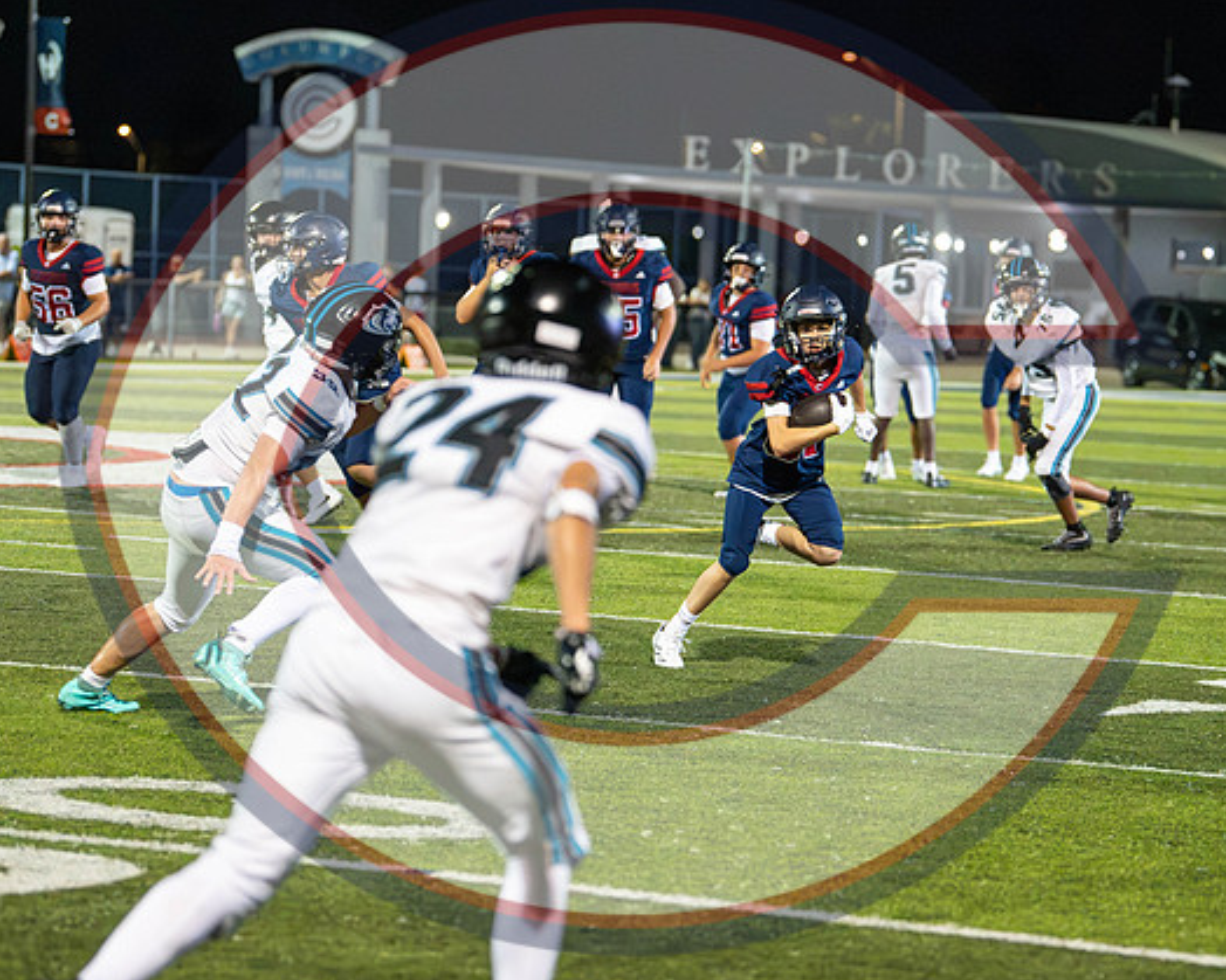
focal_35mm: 164
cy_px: 482
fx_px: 5950
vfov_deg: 9.4
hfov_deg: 11.8
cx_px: 695
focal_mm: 112
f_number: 2.8
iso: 10000
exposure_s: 1/1000
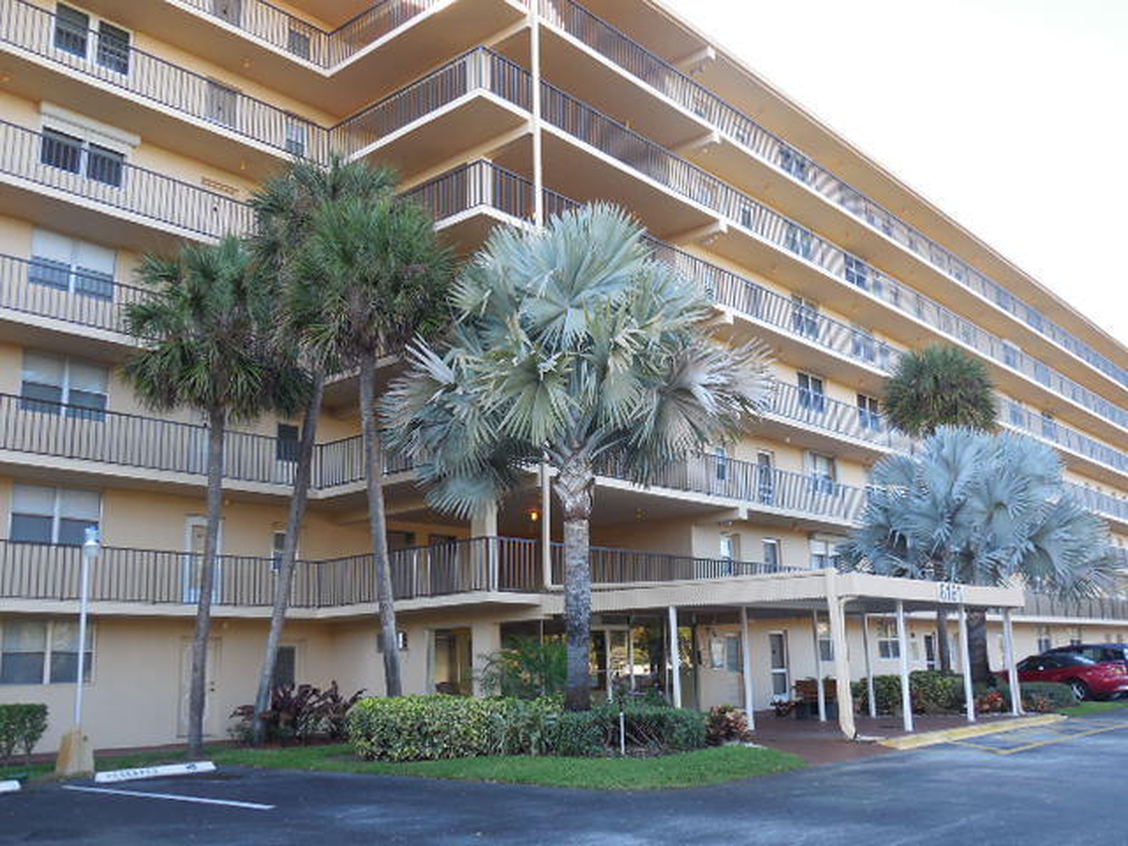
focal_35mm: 34
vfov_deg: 41.8
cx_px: 564
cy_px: 423
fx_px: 1108
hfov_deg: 54.0
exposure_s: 1/125
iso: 125
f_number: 3.4
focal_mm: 6.1
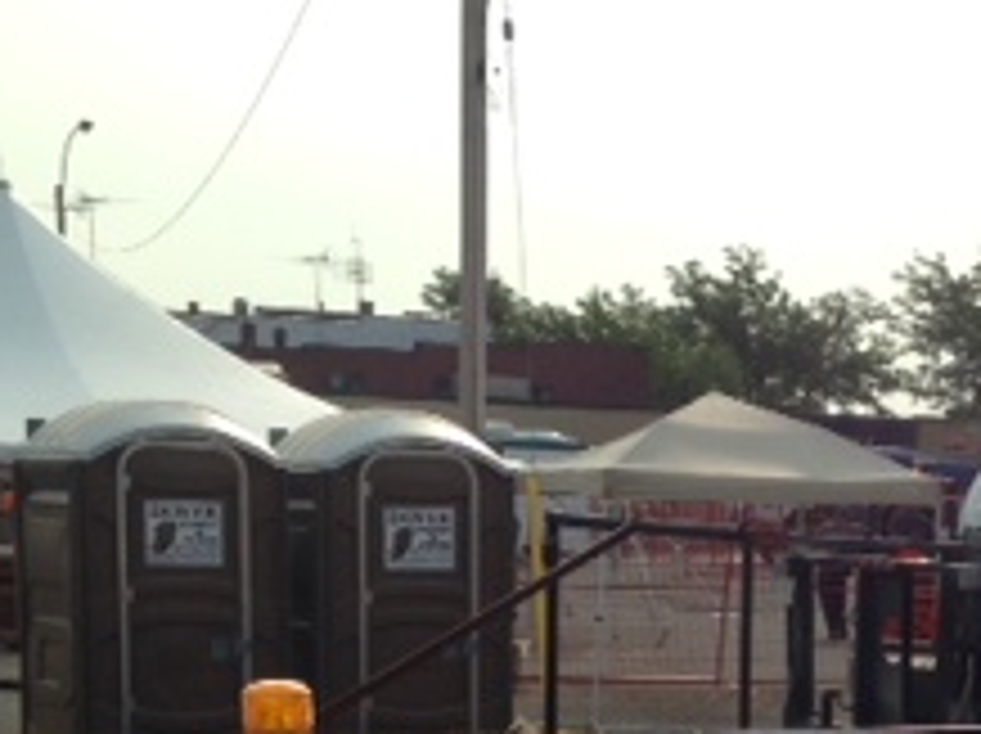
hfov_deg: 19.9
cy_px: 856
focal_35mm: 97
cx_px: 842
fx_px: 2746
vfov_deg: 14.8
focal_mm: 4.12
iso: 50
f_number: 2.4
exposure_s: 1/1748
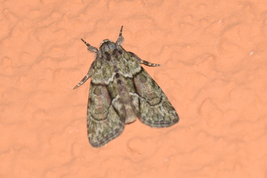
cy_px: 89
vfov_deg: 6.5
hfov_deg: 9.8
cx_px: 134
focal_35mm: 211
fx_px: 1565
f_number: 11
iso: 320
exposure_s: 1/160
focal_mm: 140
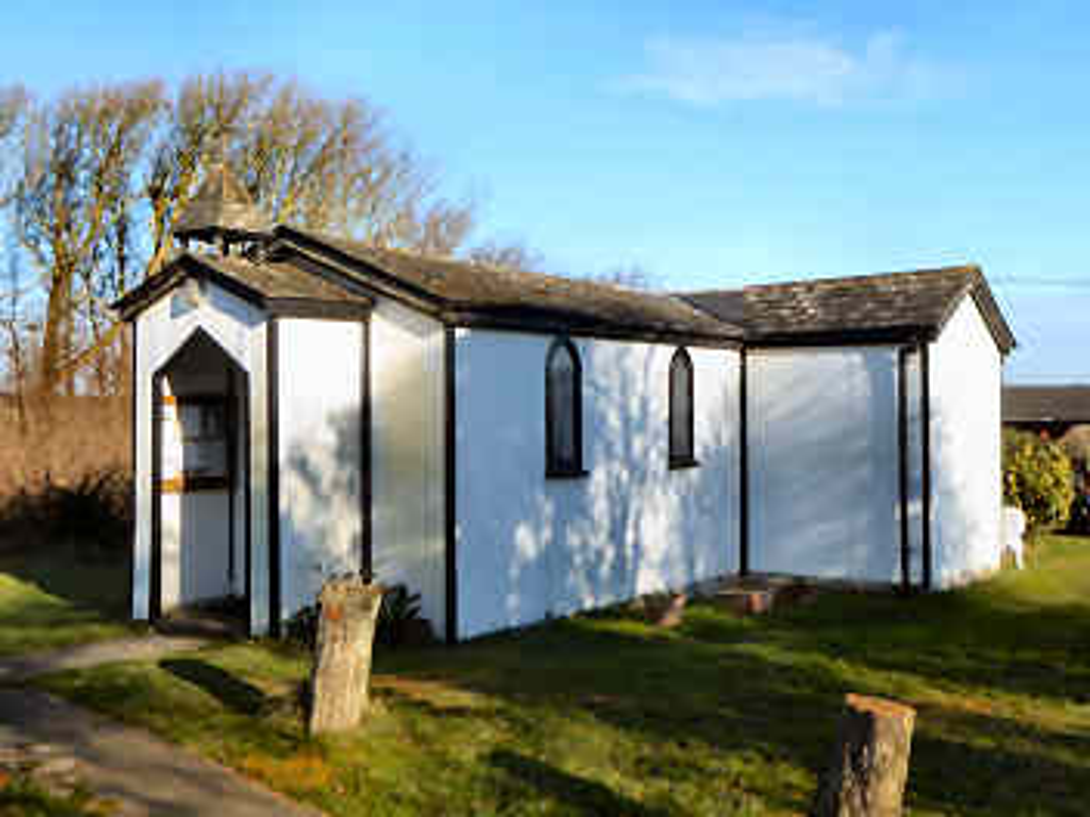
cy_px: 408
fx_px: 1071
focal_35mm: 34
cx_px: 545
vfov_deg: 41.8
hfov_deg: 54.0
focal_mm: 5.8
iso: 160
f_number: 3.6
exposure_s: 1/640
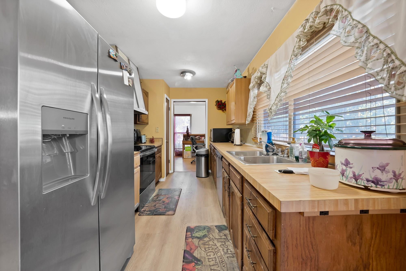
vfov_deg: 90.1
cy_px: 136
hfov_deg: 112.6
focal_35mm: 12
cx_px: 203
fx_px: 135
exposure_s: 1/1.25
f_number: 9
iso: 640
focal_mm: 12
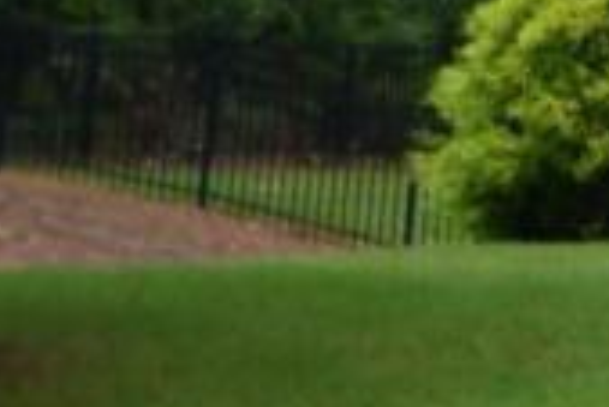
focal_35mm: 256
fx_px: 4334
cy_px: -475
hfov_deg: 6.8
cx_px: 2133
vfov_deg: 5.3
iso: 200
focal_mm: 24
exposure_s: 1/250
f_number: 7.1
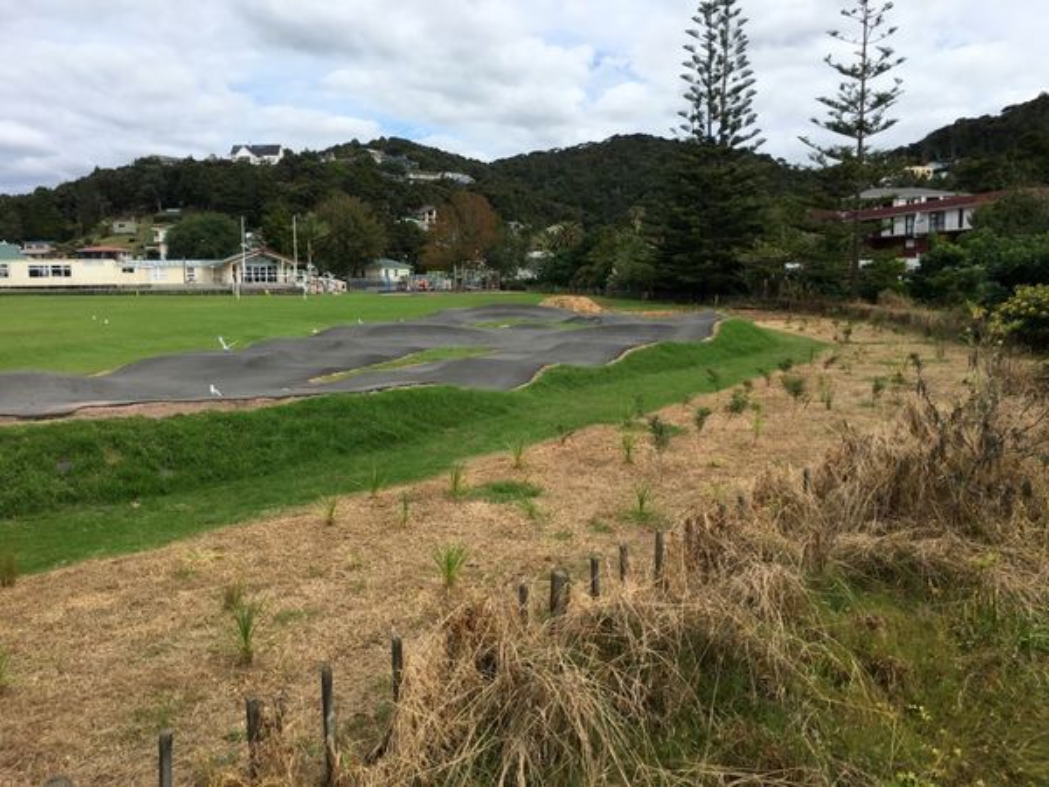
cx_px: 524
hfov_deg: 61.7
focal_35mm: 29
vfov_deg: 48.2
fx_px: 879
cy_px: 394
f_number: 2.2
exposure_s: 1/1425
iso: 25
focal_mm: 4.15
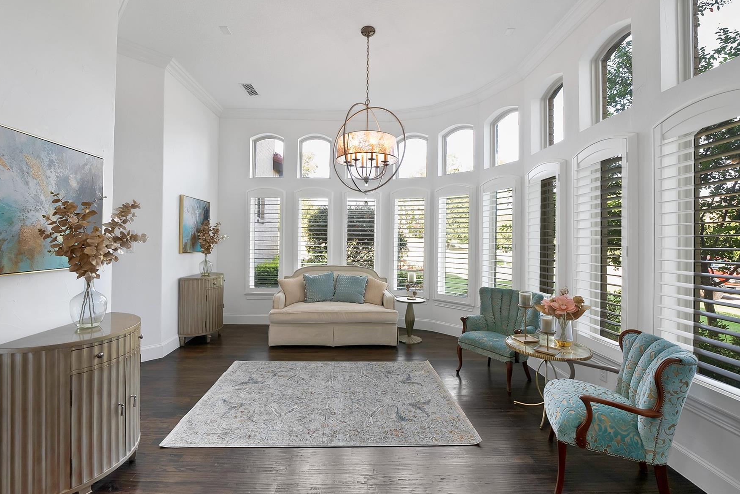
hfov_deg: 104.2
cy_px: 238
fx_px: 288
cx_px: 358
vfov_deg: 81.2
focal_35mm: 14
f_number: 9
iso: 640
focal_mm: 12
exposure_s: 1/3
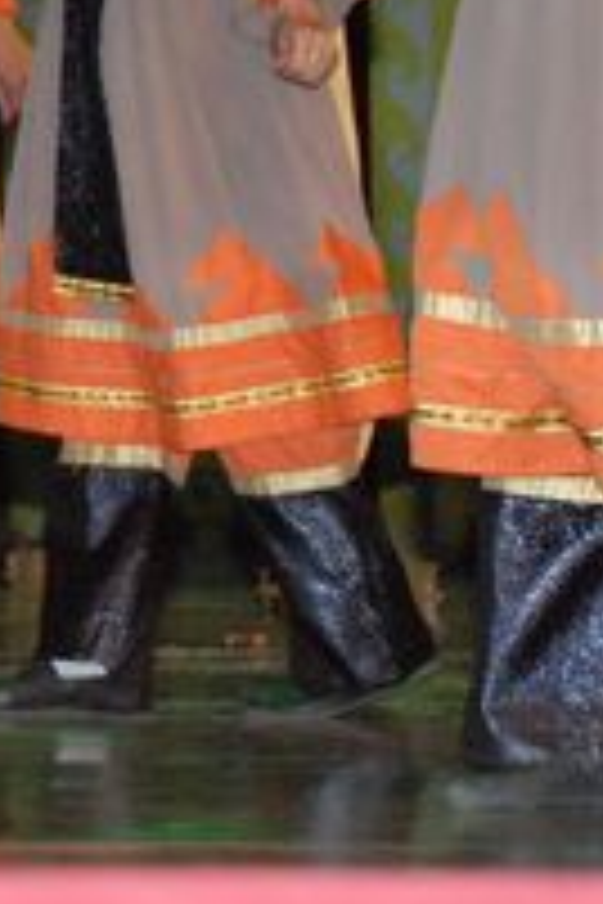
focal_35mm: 287
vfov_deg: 7.1
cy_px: -209
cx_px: -472
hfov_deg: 4.7
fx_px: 7210
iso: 1600
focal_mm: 48
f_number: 6.3
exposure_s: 1/200
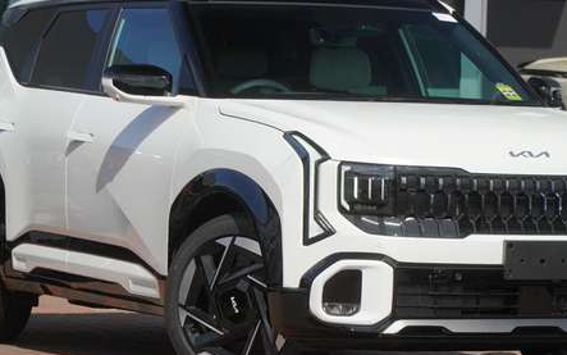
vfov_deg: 6.5
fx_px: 3102
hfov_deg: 10.4
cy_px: 174
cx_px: 311
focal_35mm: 201
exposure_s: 1/2000
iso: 800
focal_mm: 97
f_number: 7.1
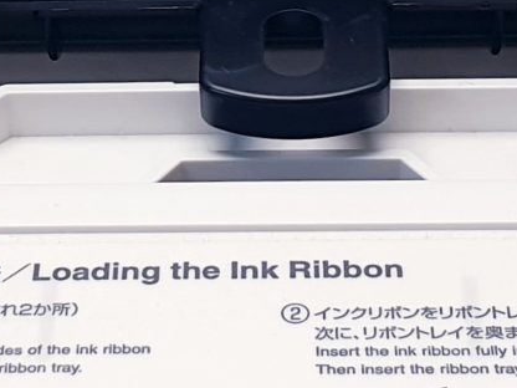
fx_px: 2390
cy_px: -9
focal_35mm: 160
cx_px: 148
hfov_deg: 12.3
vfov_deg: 9.2
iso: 80
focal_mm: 4.3
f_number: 2.4
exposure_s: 1/100
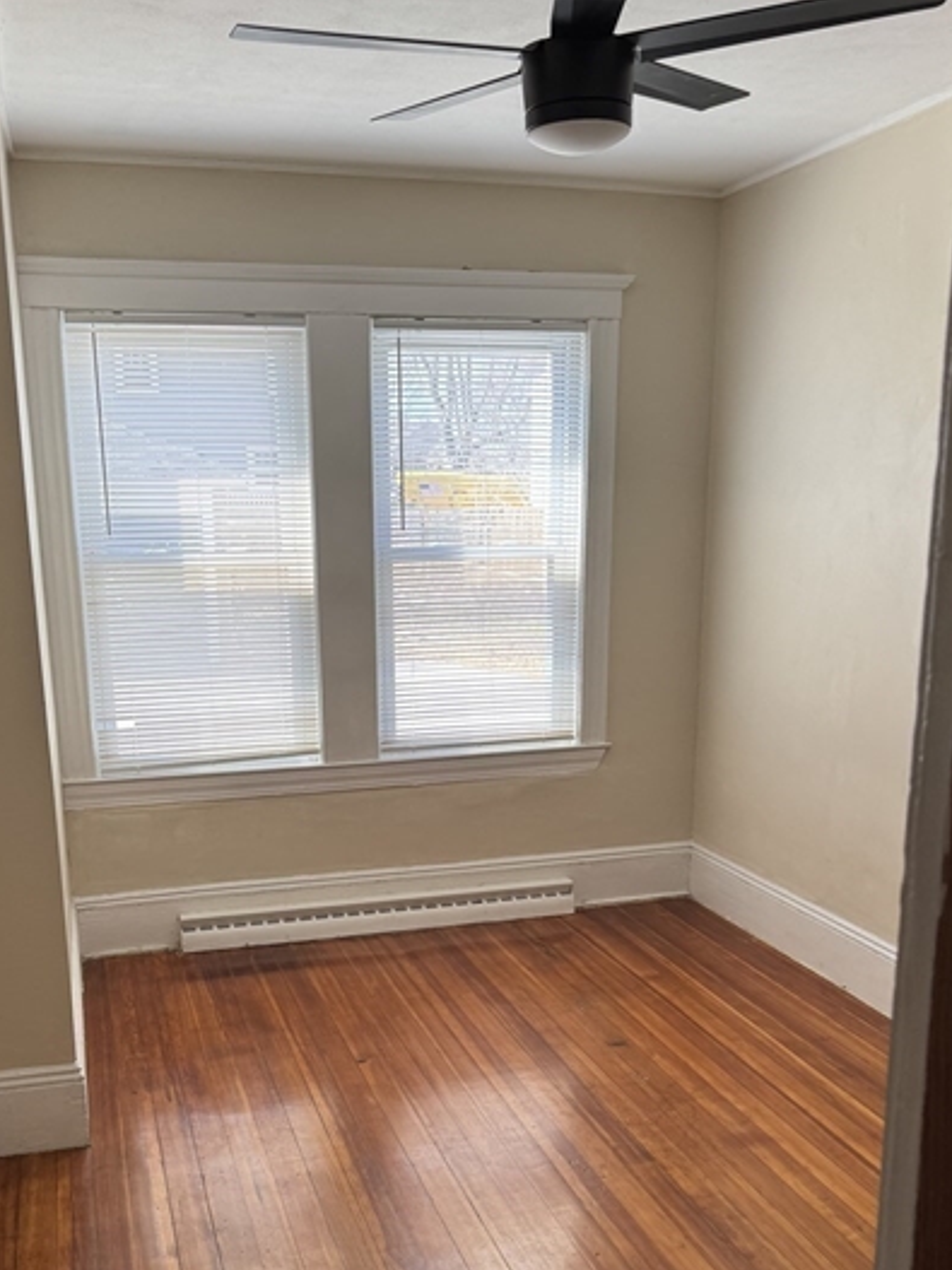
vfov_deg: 51.8
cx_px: 429
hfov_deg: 40.6
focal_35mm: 35
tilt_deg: -14.0
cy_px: 827
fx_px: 1284
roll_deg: +0.9
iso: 80
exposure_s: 1/121
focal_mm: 6.76
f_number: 1.78
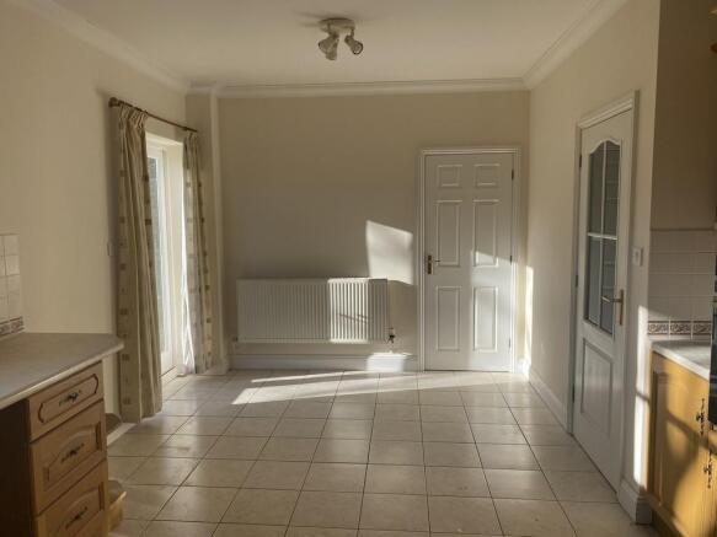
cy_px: 268
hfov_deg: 67.3
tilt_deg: -6.9
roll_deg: +0.5
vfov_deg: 53.0
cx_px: 358
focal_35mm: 26
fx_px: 538
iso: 32
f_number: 1.8
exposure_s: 1/673
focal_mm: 4.25
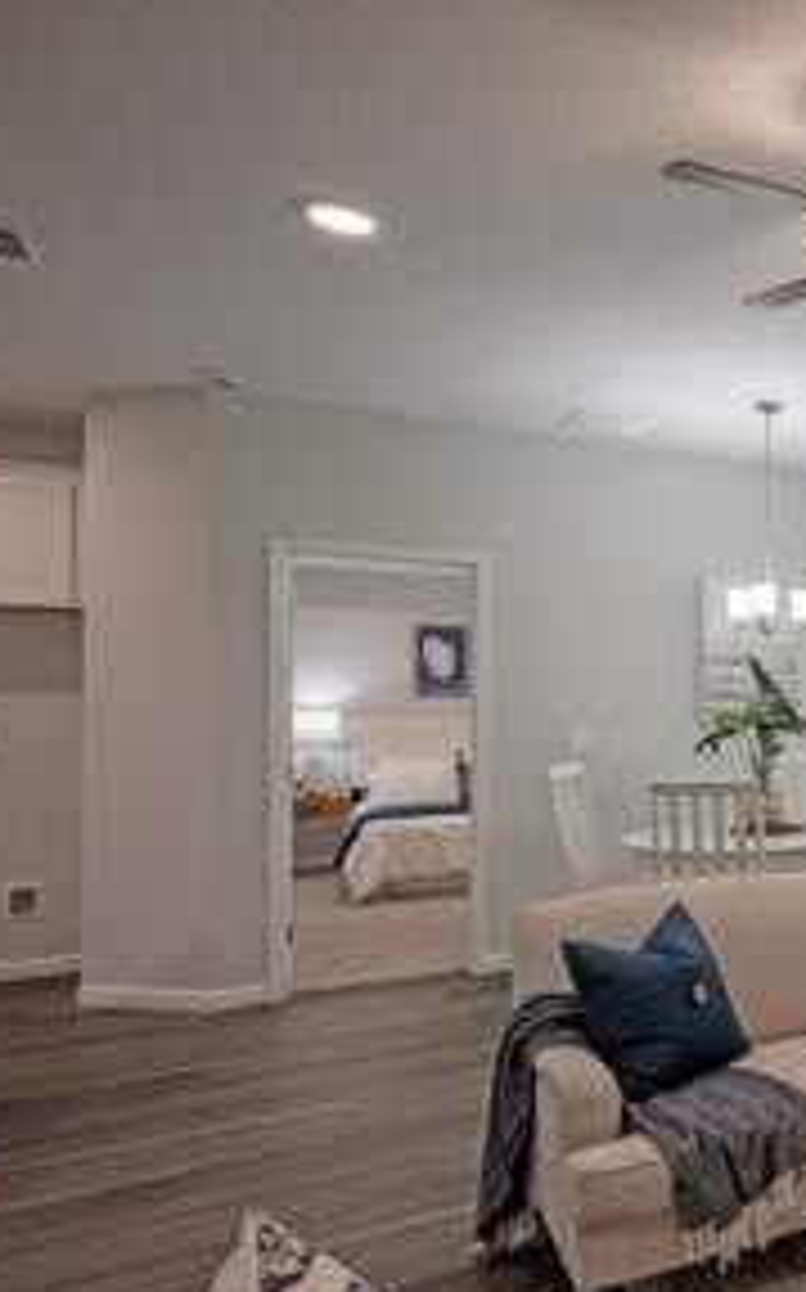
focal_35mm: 29
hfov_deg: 33.2
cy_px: 702
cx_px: 1018
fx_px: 1021
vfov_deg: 64.6
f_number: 8
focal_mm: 17
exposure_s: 1/125
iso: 125
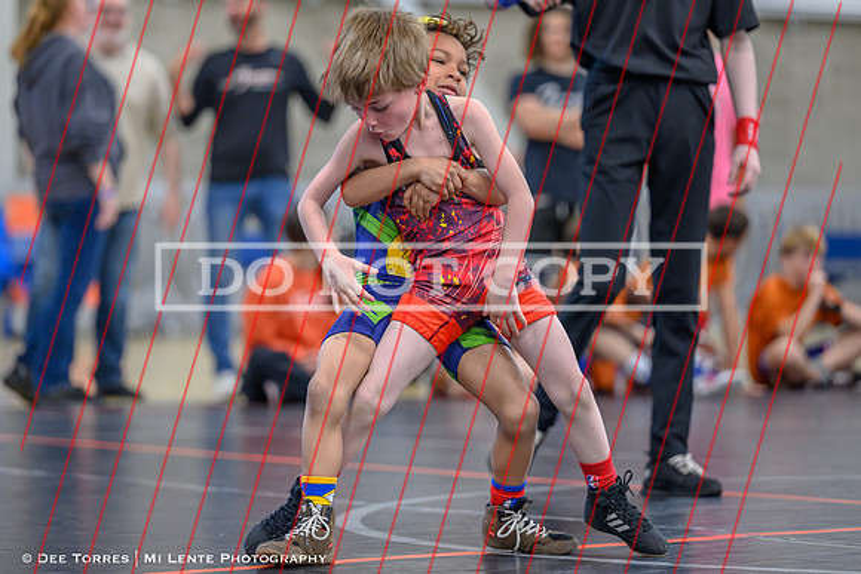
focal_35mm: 156
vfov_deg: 8.8
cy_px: 280
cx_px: 410
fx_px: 3737
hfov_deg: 13.1
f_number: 2.8
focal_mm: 145
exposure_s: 1/640
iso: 2800
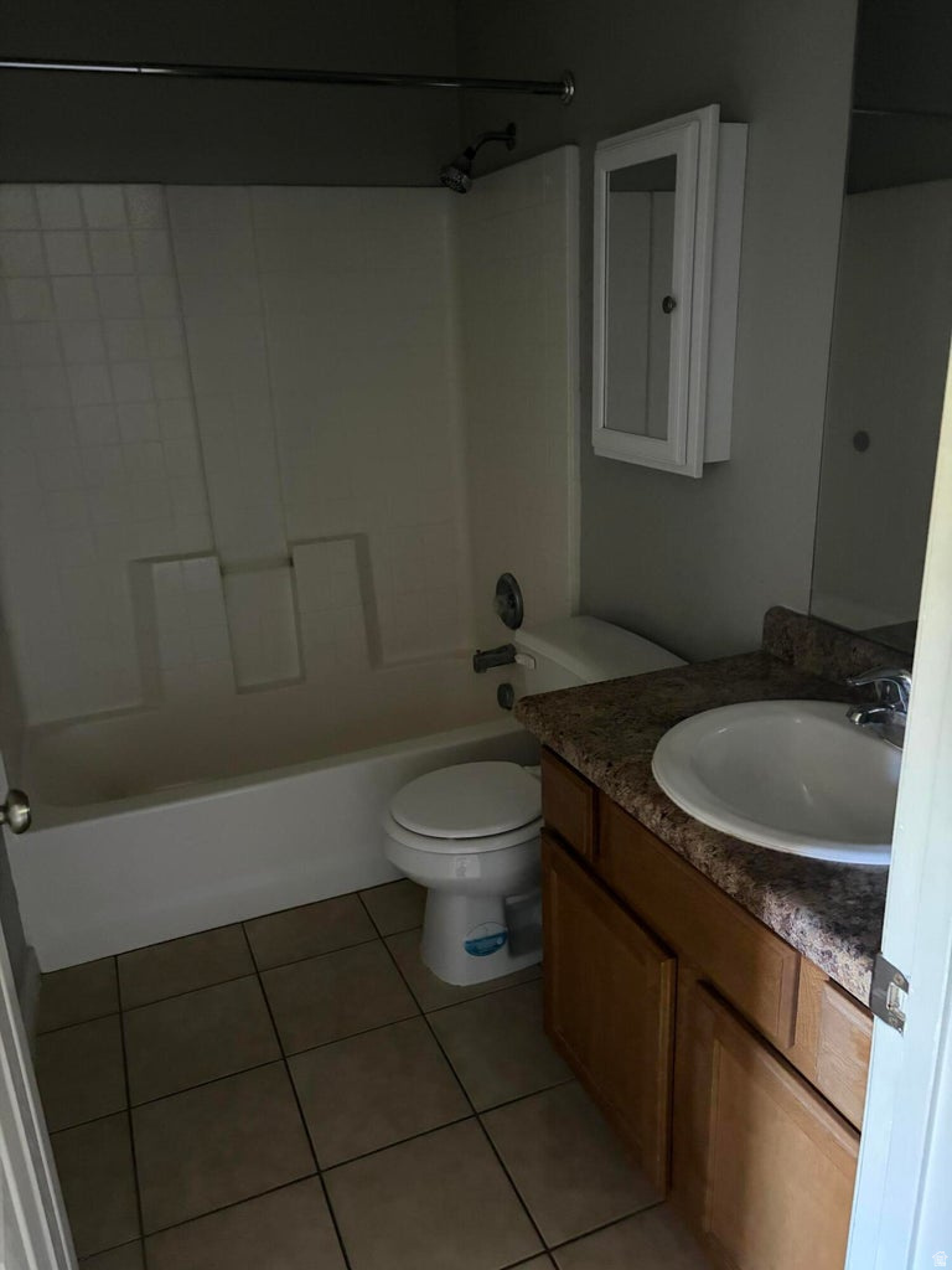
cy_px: 635
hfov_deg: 53.1
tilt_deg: -17.7
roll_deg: +2.4
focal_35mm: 26
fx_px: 953
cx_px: 476
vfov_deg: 67.3
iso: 1000
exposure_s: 1/30
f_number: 1.6
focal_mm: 5.96
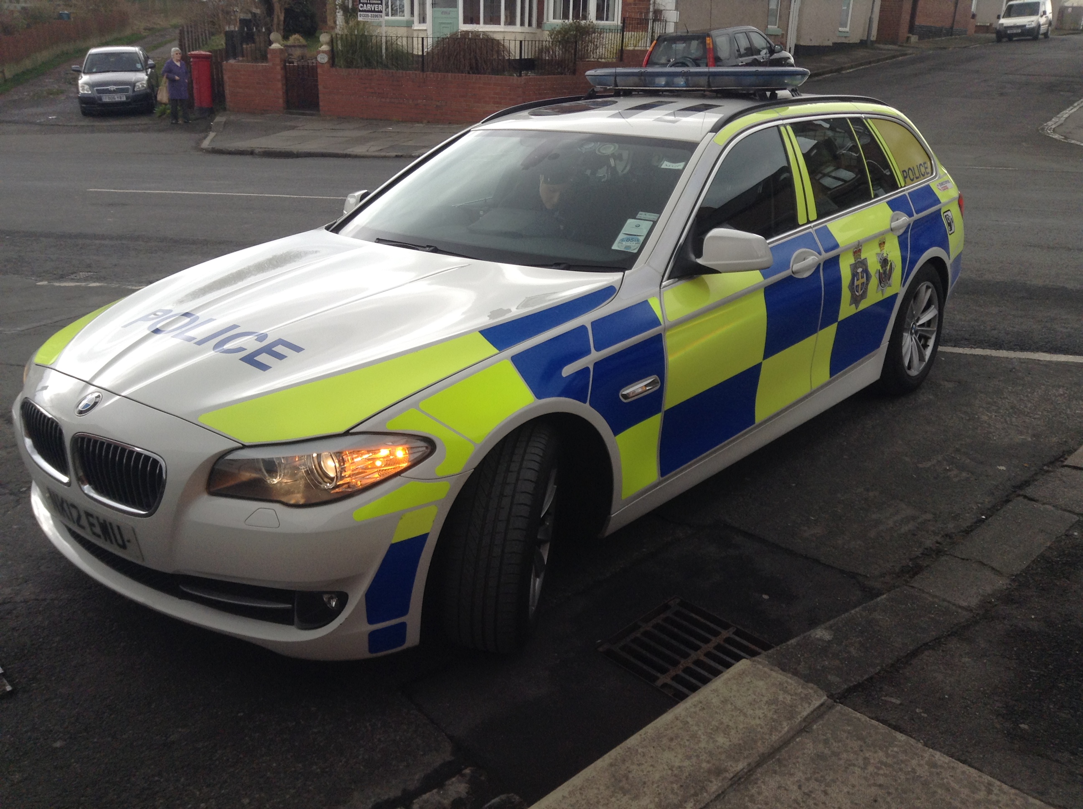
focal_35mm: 33
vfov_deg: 42.8
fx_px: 1031
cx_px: 542
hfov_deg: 55.4
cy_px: 404
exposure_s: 1/196
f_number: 2.4
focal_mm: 3.3
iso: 25
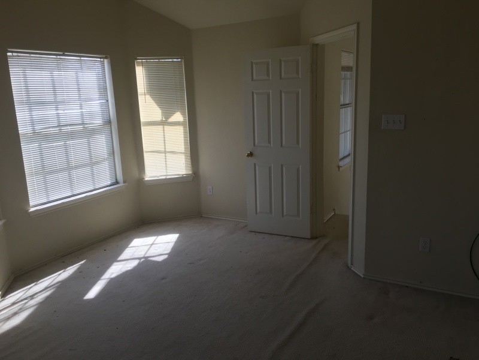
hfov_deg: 61.7
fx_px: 401
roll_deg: +4.1
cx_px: 240
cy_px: 180
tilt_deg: -11.6
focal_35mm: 29
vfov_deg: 48.2
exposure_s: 1/120
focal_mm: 4.15
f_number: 2.2
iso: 40
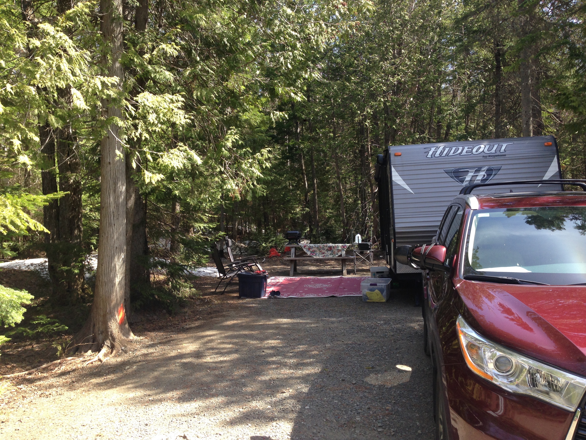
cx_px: 293
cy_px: 220
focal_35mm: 33
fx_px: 559
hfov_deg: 55.4
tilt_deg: +2.3
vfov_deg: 42.9
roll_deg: +0.6
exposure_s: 1/224
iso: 50
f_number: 2.4
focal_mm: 4.12
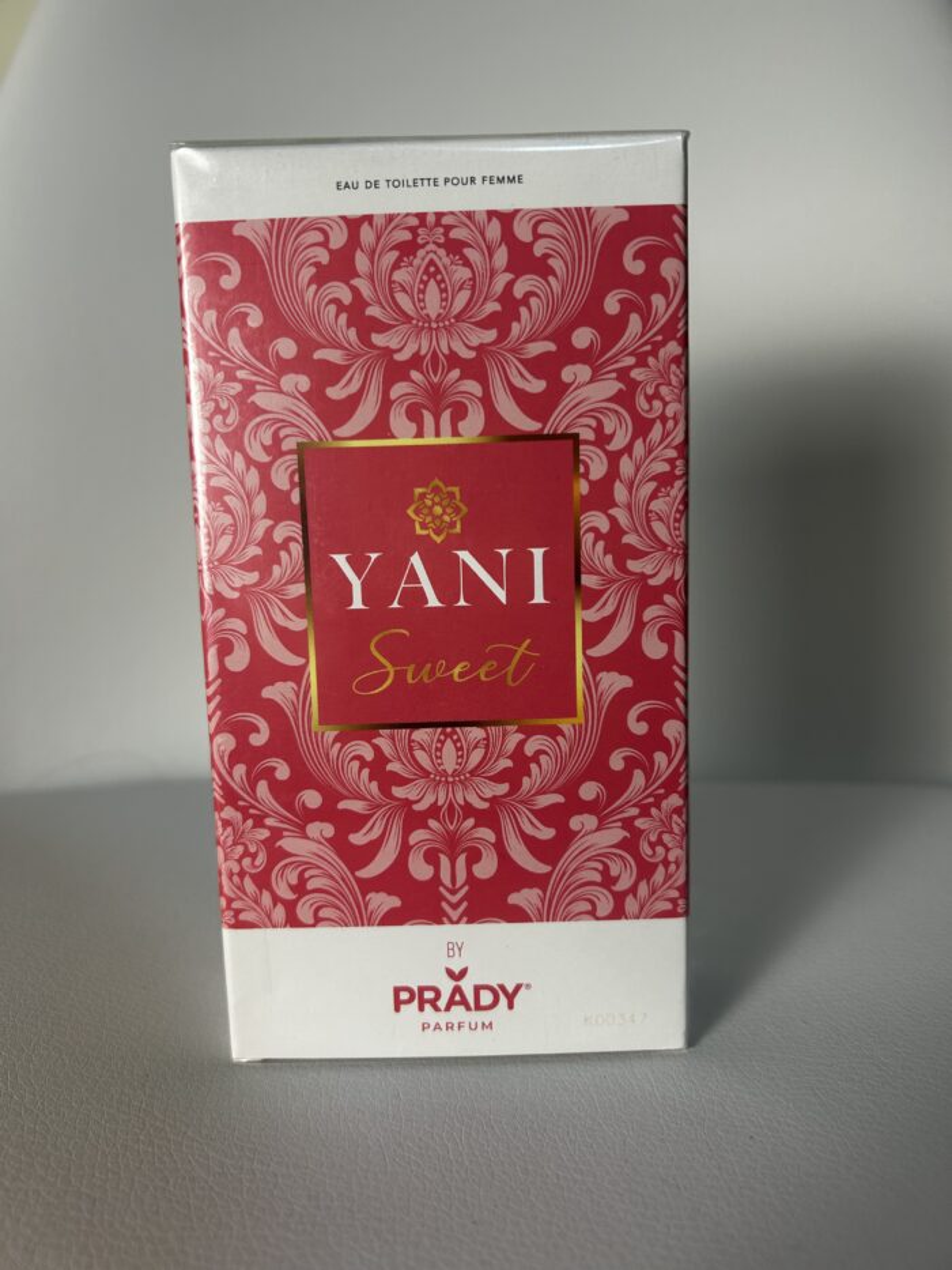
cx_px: 476
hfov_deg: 53.1
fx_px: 953
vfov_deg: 67.3
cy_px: 635
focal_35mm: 26
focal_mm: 5.7
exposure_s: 1/121
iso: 64
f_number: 1.5
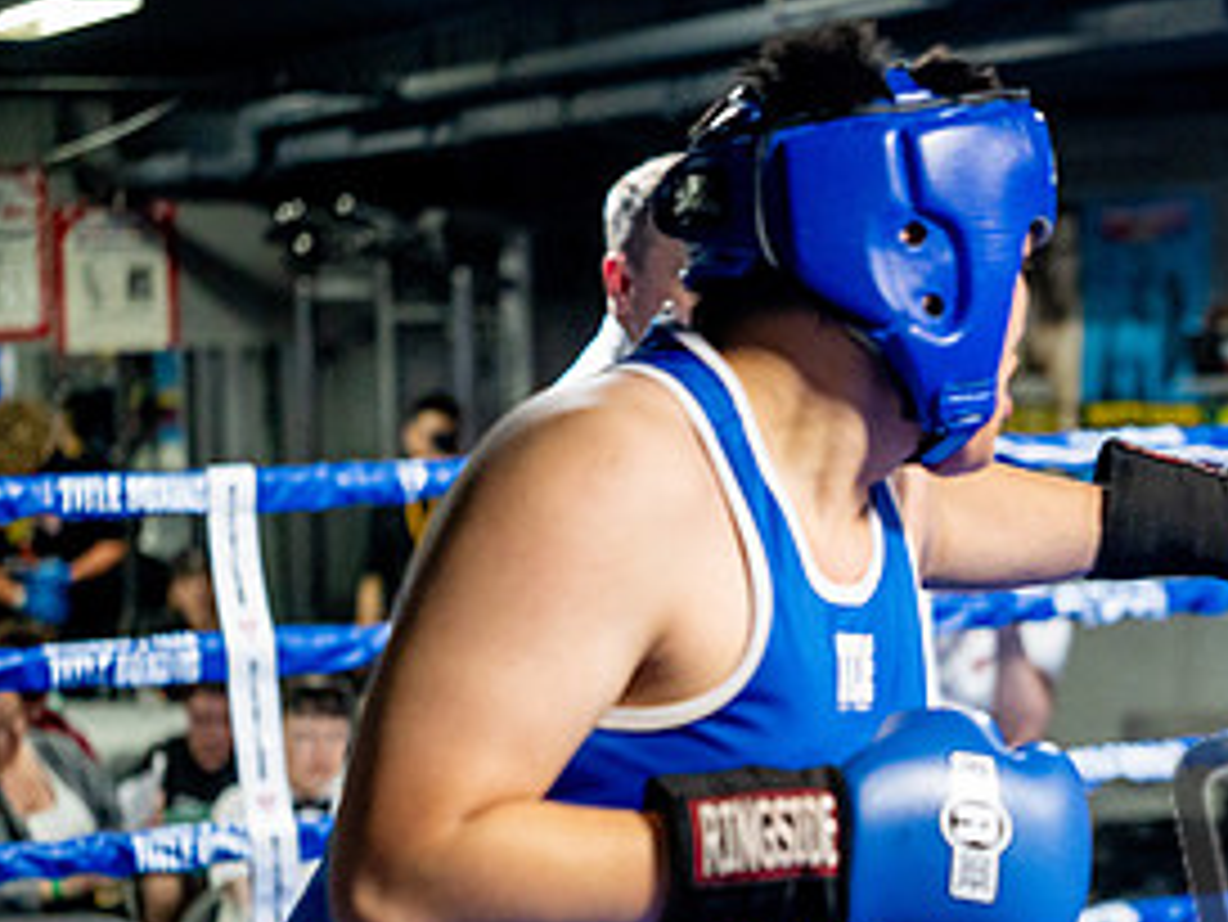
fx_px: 3620
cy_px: 816
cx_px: 1183
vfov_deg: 14.4
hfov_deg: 18.8
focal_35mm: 102
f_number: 2
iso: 4000
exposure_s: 1/1000
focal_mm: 50
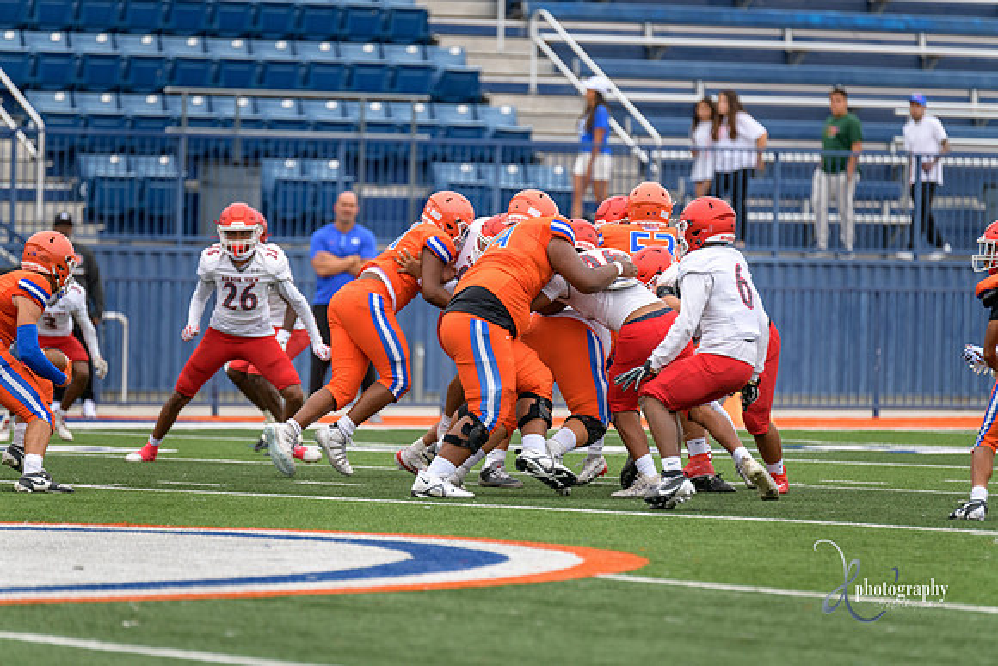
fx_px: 8318
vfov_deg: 4.6
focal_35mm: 300
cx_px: 499
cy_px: 333
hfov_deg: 6.9
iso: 450
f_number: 3.5
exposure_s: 1/1000
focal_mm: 300
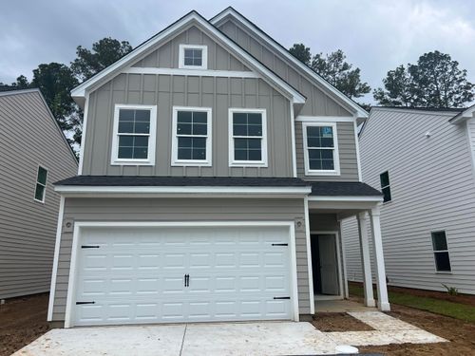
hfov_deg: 67.3
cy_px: 178
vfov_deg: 53.1
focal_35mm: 26
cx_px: 238
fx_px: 357
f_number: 1.5
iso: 50
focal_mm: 5.7
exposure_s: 1/2994
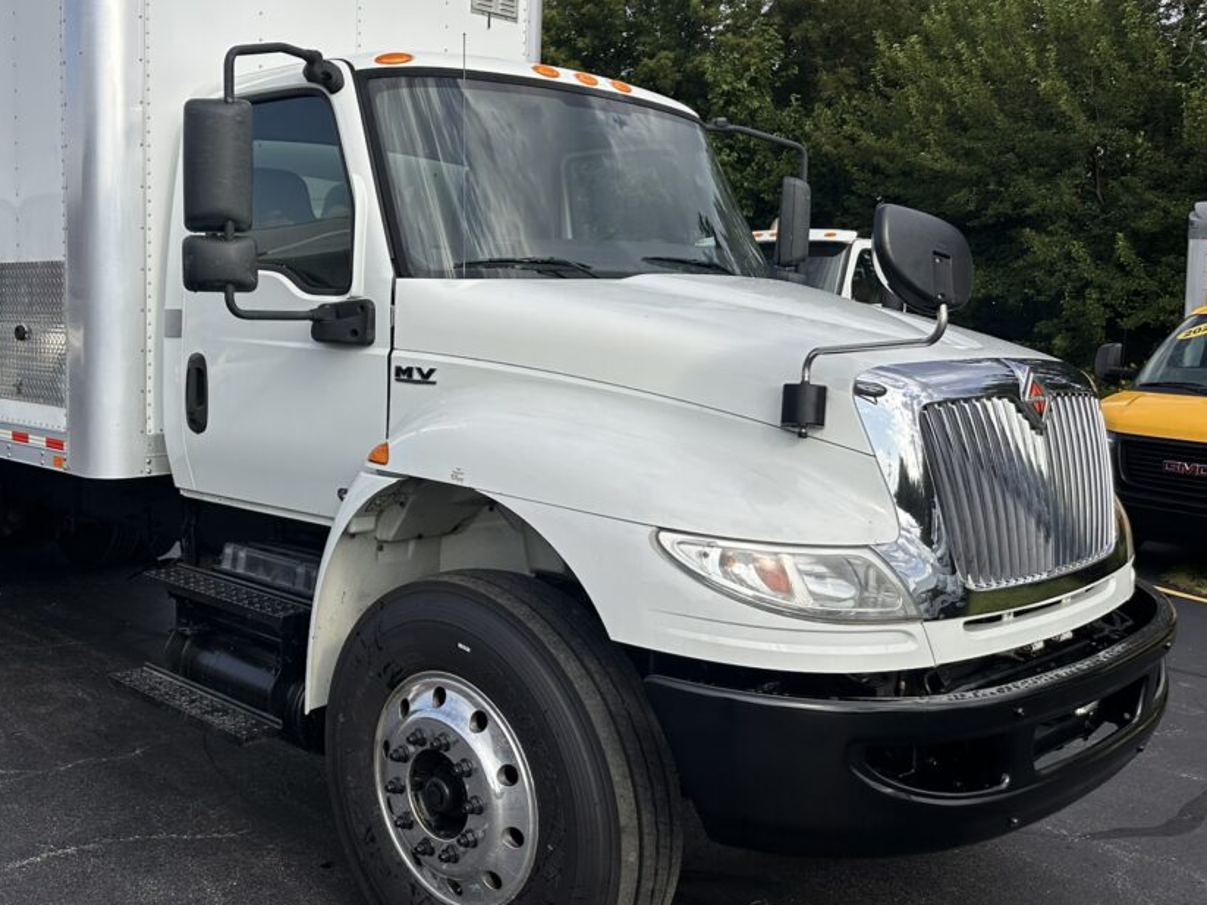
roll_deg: -1.9
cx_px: 343
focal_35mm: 35
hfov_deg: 51.0
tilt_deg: -2.8
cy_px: 375
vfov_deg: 40.6
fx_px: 1220
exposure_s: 1/4184
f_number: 1.78
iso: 80
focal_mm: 6.86
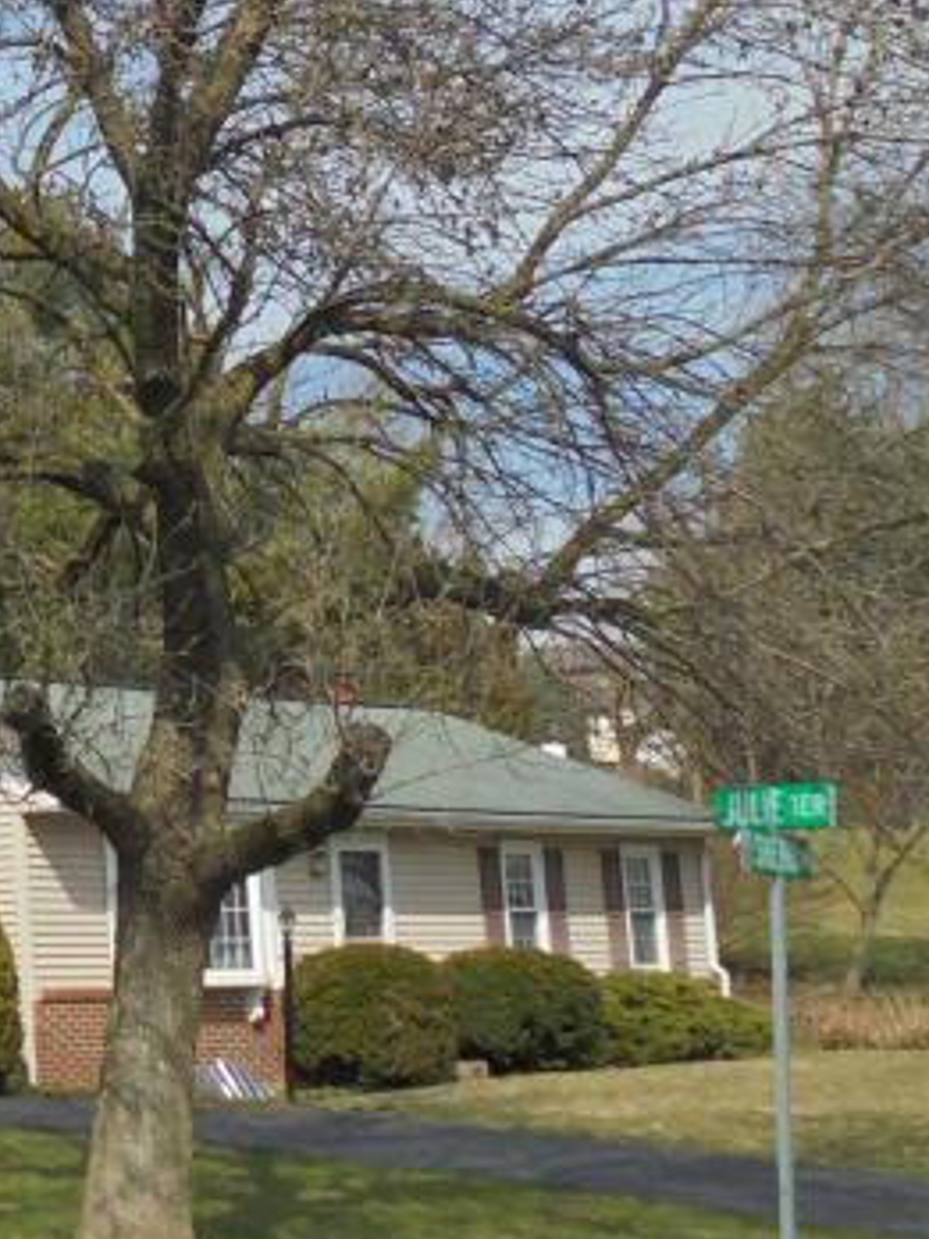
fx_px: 3578
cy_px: 199
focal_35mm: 100
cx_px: -377
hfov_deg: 14.0
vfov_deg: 19.4
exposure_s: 1/100
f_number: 12.5
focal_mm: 6.1
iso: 100
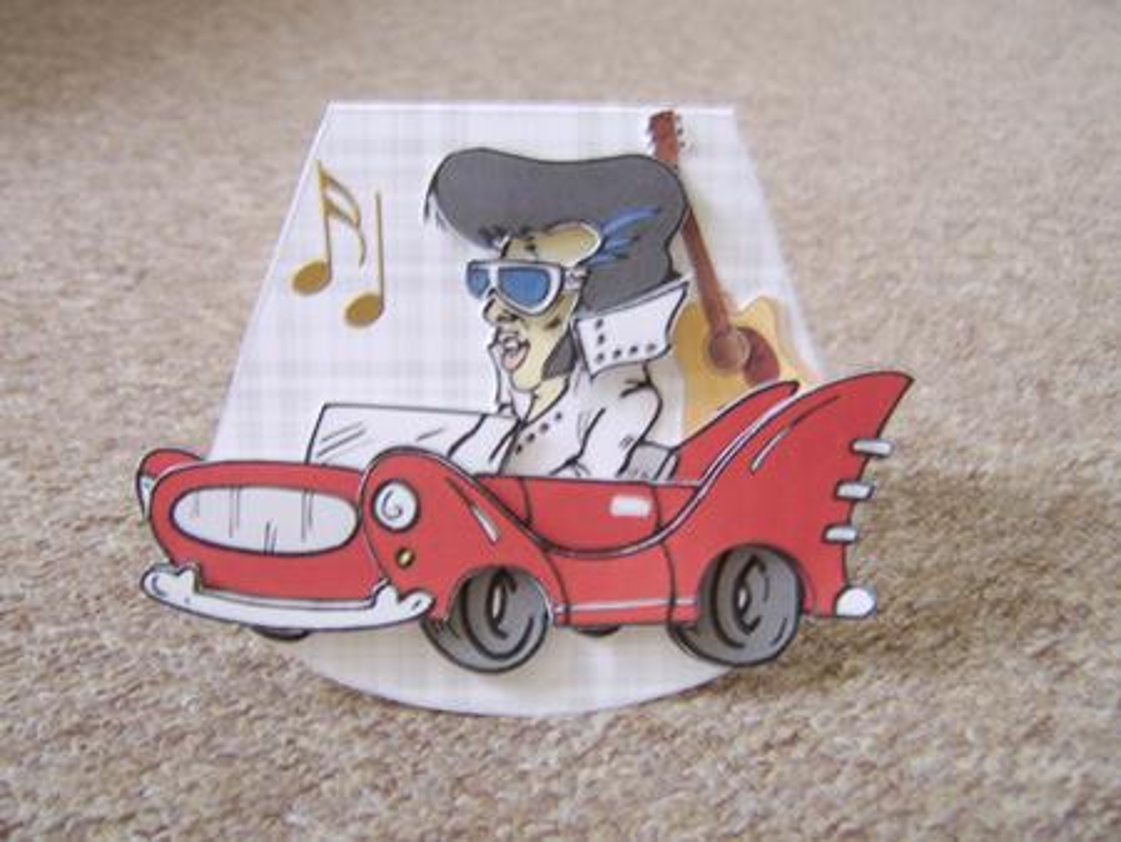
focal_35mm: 31
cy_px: 421
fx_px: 1004
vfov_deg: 45.5
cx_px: 560
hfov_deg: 58.3
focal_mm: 8.13
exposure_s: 1/4
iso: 71
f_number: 2.7
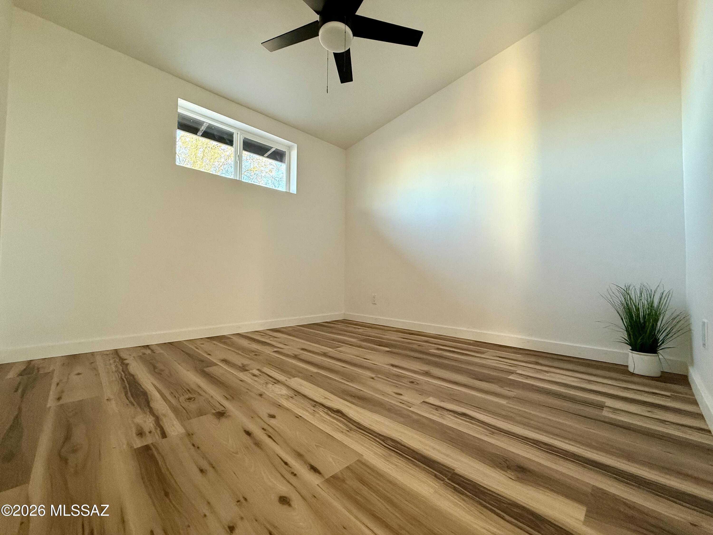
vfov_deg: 85.7
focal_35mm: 14
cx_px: 356
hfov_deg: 102.1
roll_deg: -1.1
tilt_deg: +1.5
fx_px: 288
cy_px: 268
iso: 320
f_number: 2.2
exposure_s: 1/65
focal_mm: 2.22
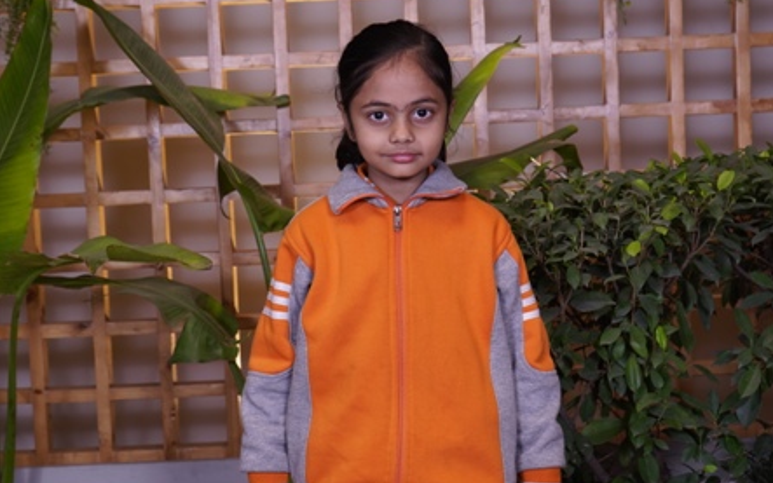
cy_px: 248
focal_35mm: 65
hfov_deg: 31.5
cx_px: 389
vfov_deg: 20.0
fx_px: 1370
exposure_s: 1/125
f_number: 4.5
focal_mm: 42
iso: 400
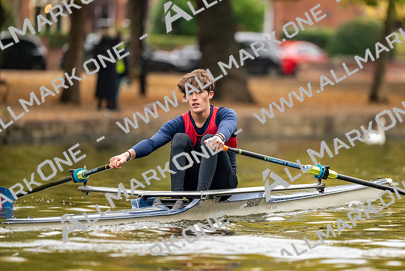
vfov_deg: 3.4
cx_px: 202
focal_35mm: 400
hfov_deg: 5.2
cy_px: 136
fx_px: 4501
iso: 4500
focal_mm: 400
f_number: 4.5
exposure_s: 1/2000
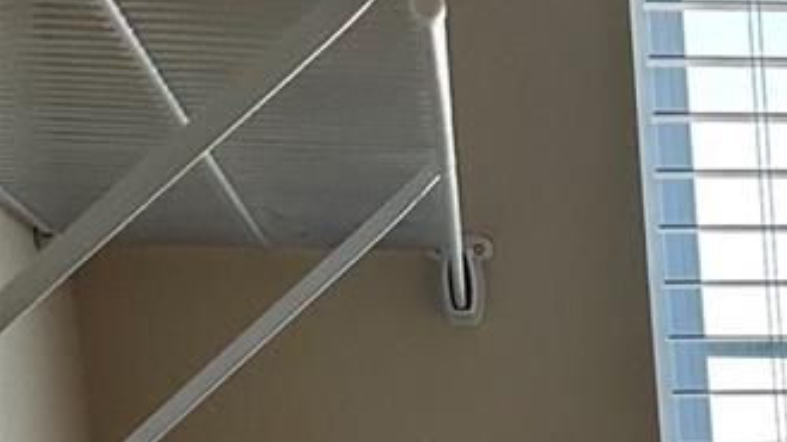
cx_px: 1373
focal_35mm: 122
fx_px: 2546
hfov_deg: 15.4
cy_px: 1101
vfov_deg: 8.9
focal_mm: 6.86
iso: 64
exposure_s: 1/200
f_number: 1.78
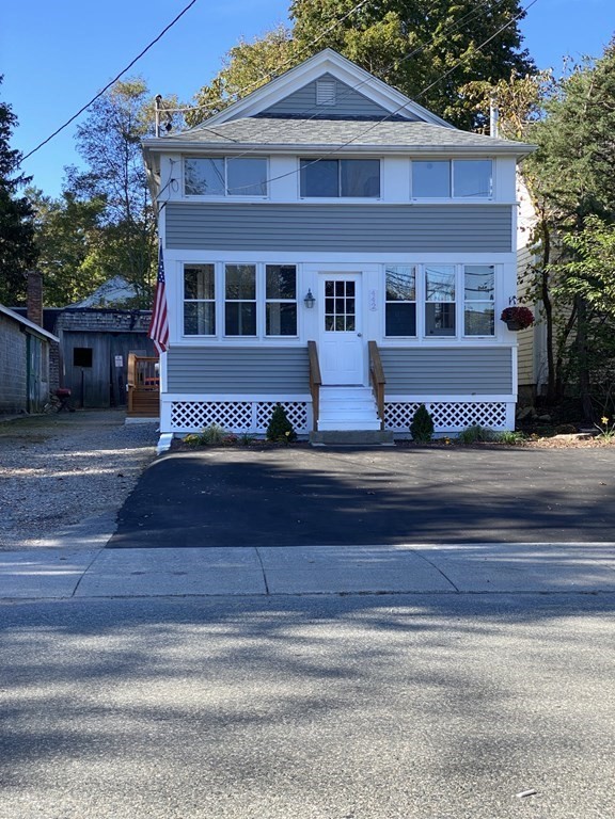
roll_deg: -0.3
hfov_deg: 28.0
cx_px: 308
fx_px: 1232
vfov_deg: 36.8
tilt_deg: -0.2
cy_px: 410
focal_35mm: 52
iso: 20
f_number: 2
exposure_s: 1/199
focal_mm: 6
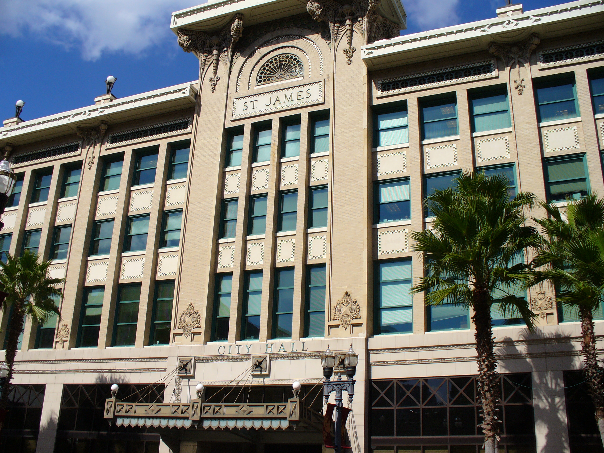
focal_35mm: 37
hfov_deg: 50.1
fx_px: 646
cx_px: 302
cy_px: 226
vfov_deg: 38.7
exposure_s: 1/500
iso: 80
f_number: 5.6
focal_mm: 6.1
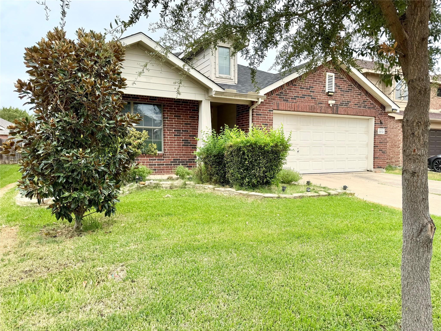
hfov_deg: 71.6
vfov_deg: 56.8
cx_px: 220
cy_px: 166
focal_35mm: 24
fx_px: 306
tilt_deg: -3.2
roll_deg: -0.6
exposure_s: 1/2105
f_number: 1.78
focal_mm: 6.76
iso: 80
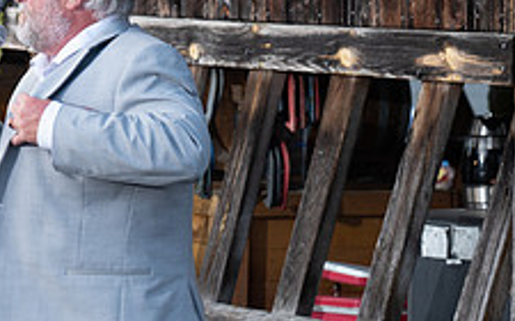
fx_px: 3799
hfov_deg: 7.7
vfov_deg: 4.8
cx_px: -39
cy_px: 150
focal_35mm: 271
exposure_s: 1/125
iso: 320
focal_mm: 103
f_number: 5.6
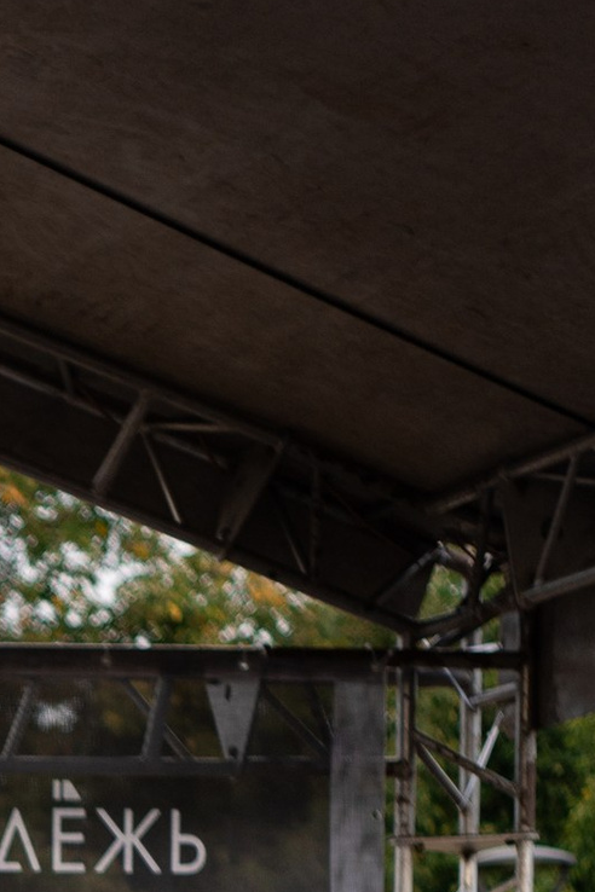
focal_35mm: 182
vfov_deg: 10.6
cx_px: -796
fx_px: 4512
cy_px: 1652
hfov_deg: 7.1
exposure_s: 1/800
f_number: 2.2
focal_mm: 35
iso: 100
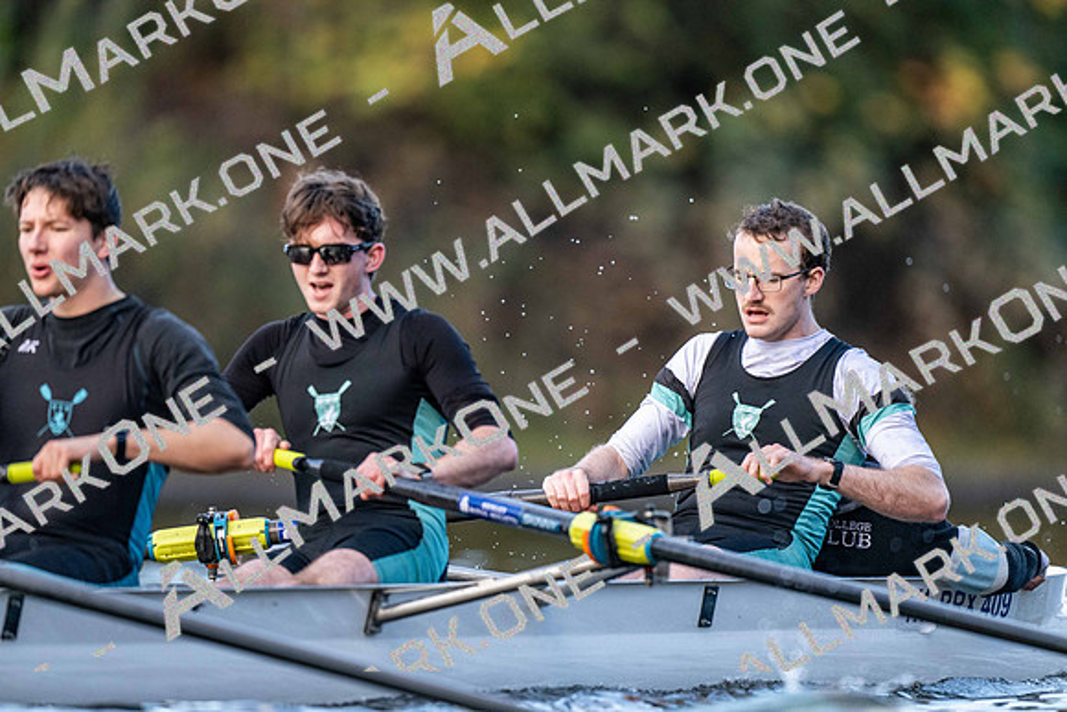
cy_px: 356
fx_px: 17787
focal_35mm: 600
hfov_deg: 3.4
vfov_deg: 2.3
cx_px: 534
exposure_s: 1/2500
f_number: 4
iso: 3200
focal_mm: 600
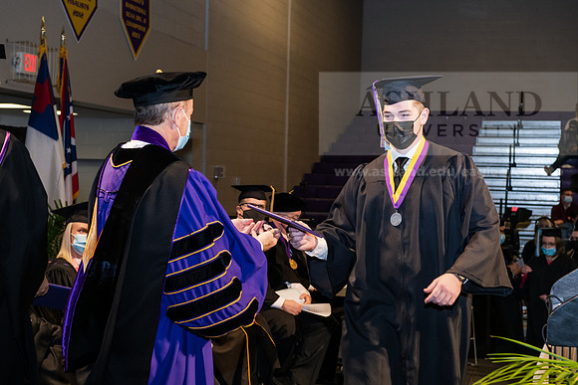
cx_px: 289
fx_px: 996
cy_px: 192
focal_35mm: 62
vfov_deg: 21.9
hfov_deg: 32.4
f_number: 6.3
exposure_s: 1/200
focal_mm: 62
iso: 1600
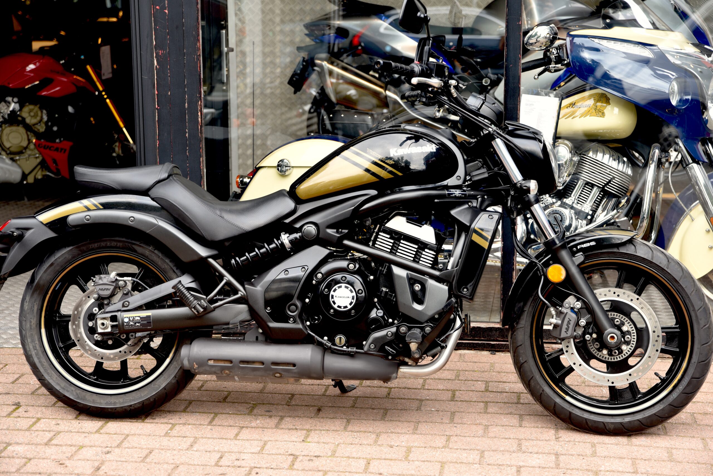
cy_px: 238
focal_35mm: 66
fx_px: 1308
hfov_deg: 30.5
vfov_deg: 20.6
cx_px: 356
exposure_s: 1/60
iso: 100
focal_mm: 66
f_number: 3.5
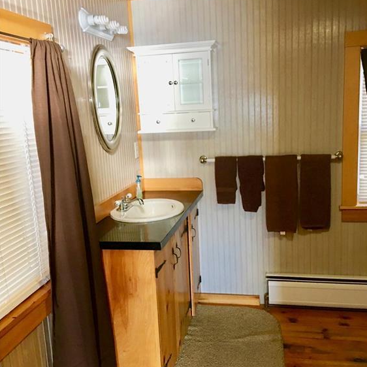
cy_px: 189
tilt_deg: -8.9
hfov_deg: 47.2
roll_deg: +2.2
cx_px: 187
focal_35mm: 35
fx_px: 420
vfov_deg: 47.2
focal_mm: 4.15
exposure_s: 1/15
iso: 80
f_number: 2.2
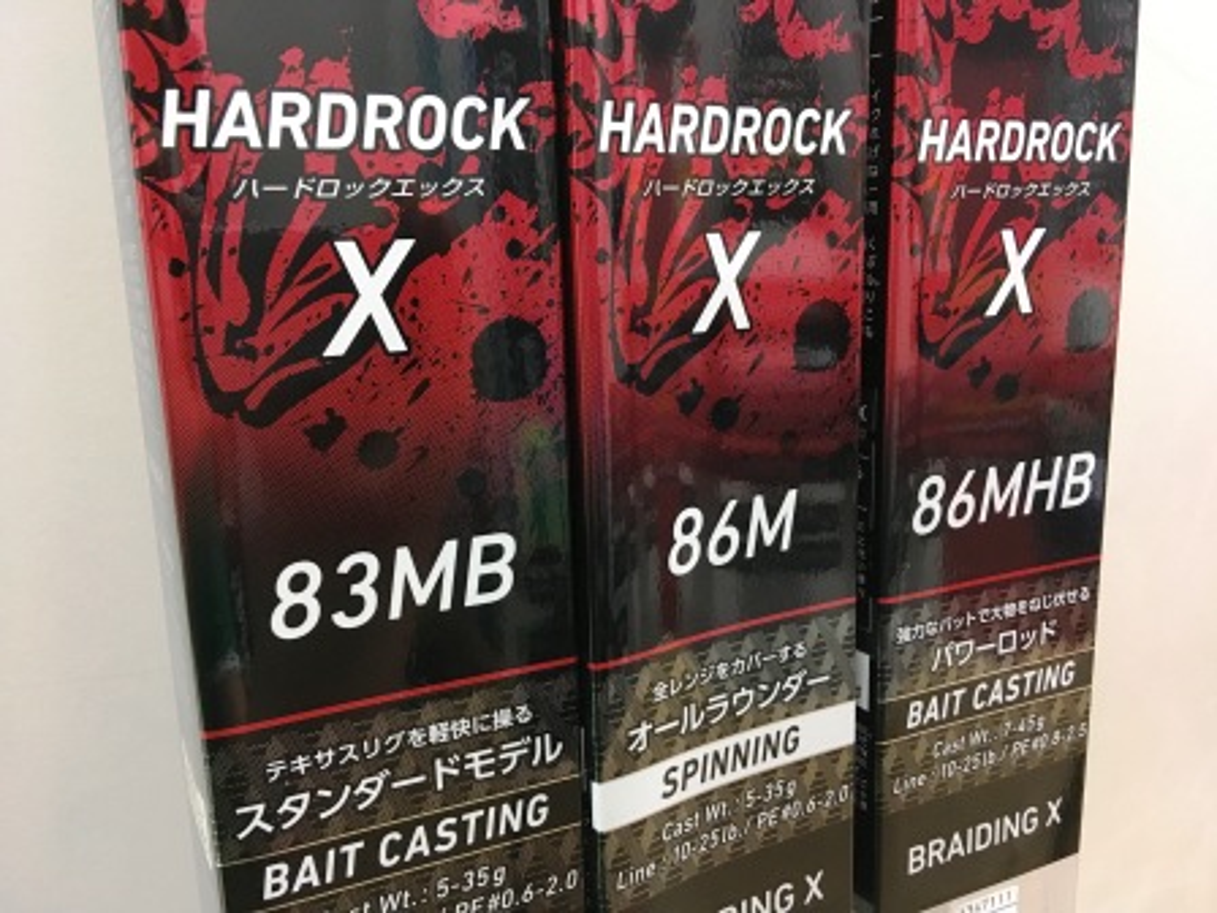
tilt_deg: -15.9
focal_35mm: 29
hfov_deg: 61.7
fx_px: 1020
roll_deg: -0.7
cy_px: 456
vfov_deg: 48.2
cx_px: 608
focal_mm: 4.15
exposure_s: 1/20
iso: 200
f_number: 2.2
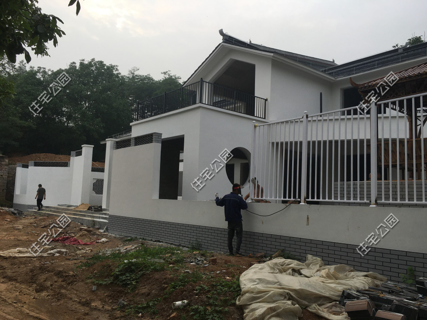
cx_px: 214
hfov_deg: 61.7
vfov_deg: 48.2
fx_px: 358
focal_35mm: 29
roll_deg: -2.6
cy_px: 160
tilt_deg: +7.1
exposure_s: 1/810
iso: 25
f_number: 2.2
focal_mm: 4.15
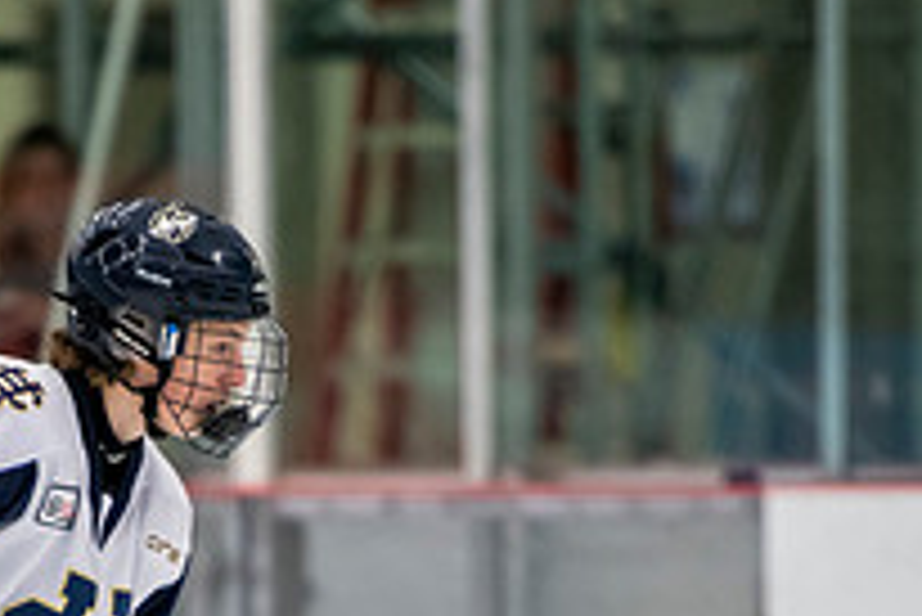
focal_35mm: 655
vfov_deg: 2.1
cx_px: 134
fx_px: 16787
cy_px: 843
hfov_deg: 3.1
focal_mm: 200
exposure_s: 1/640
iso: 2000
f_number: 3.2
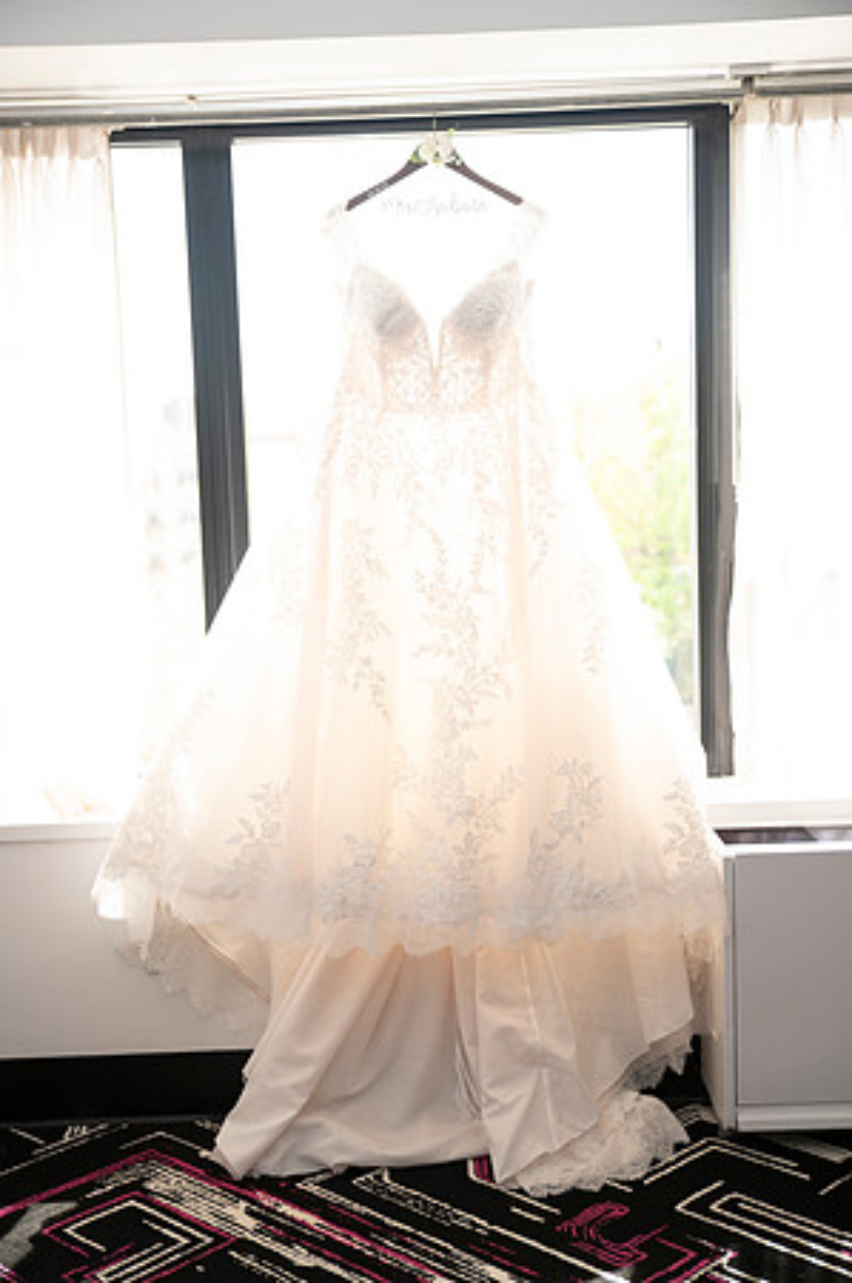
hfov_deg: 29.2
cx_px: 426
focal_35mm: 46
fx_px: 1637
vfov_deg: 42.8
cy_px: 642
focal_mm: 46
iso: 400
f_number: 2.8
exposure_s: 1/160
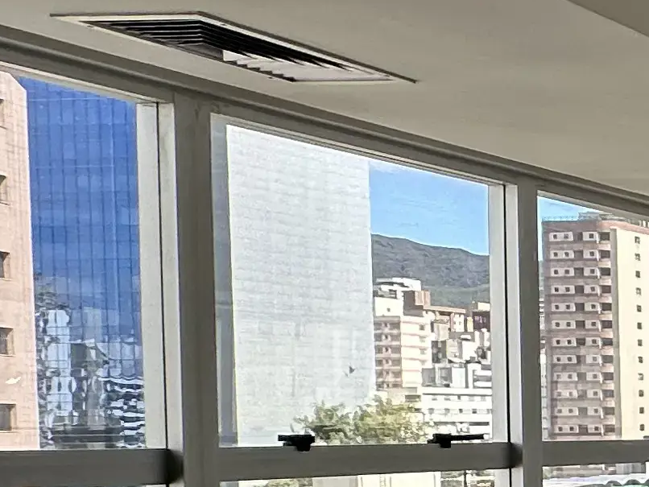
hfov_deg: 16.2
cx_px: 1469
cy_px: 457
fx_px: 1313
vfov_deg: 20.5
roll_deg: +0.6
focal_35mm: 70
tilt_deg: -1.1
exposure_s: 1/125
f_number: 2.2
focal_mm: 2.22
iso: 40
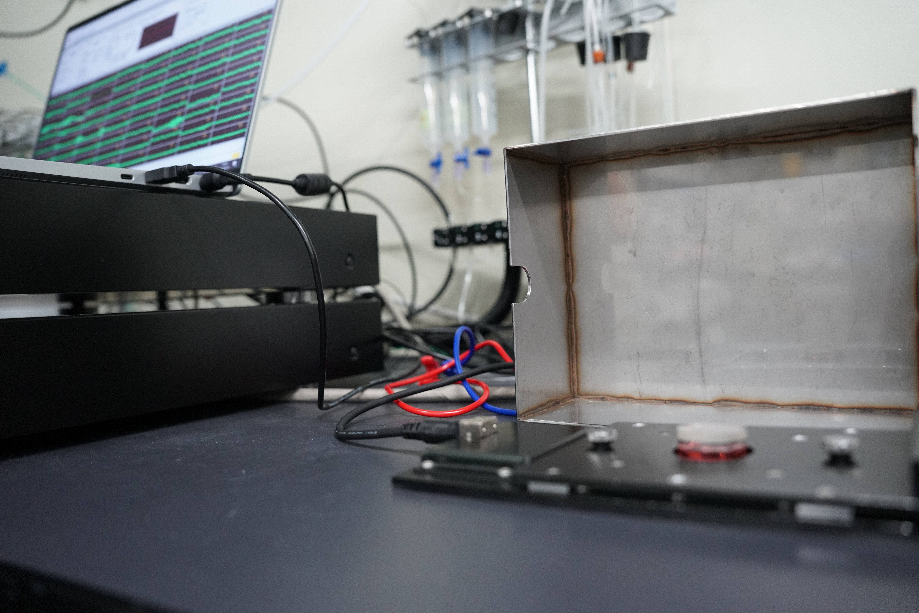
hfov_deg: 65.5
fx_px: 715
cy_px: 306
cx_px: 460
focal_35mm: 28
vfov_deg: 46.4
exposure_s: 1/160
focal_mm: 28
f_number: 4
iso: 3200
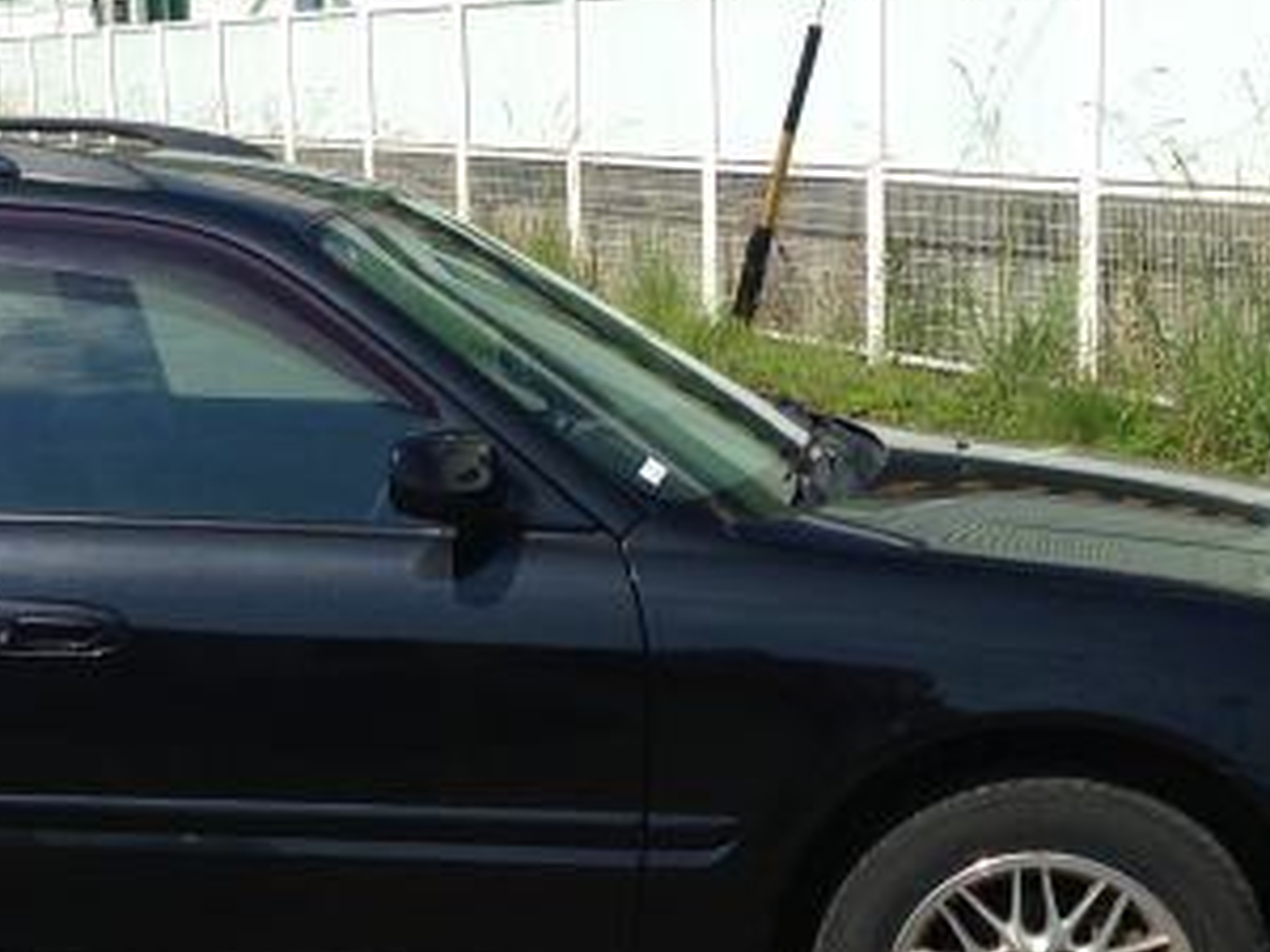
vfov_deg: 16.7
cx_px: 169
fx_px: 3229
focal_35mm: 88
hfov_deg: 21.8
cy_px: 694
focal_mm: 4.12
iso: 50
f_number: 2.4
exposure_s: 1/1642
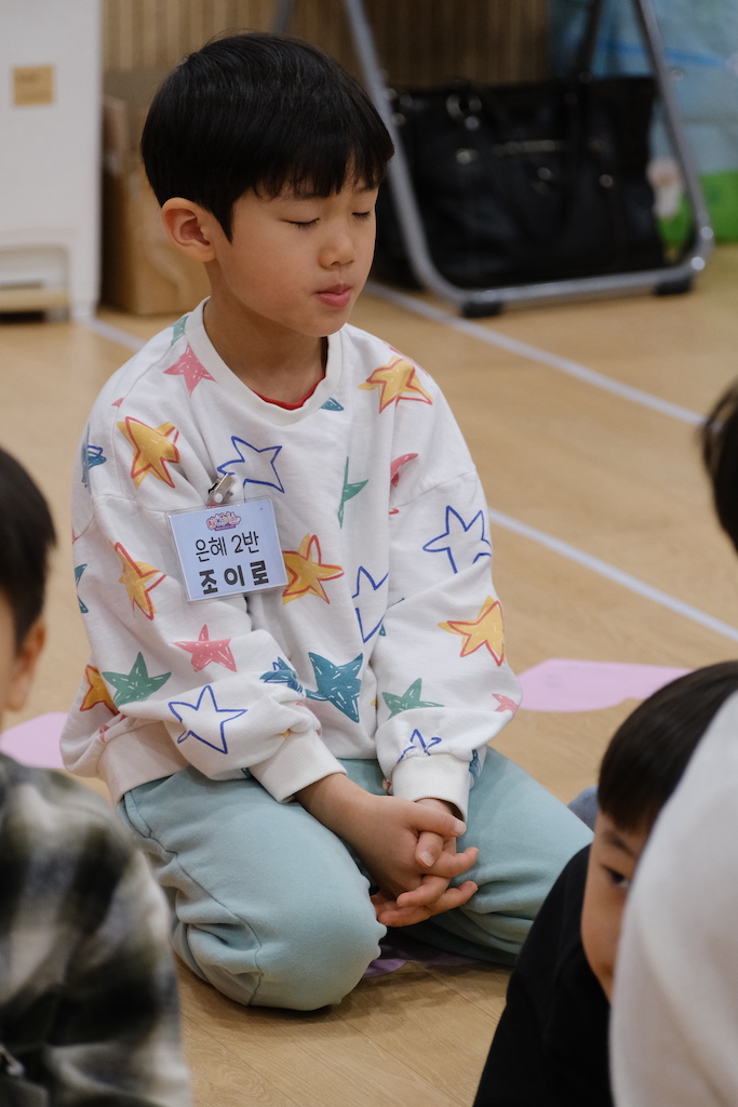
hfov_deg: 8.7
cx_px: 369
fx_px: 4856
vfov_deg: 13.0
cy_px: 554
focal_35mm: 158
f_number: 4.5
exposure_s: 1/125
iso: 2500
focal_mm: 105.5
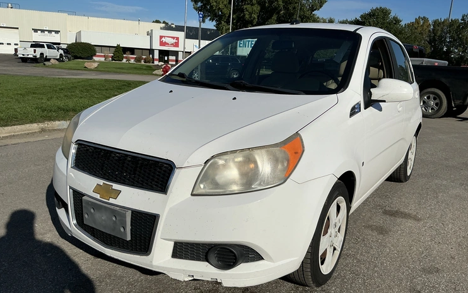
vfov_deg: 41.8
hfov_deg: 62.9
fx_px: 383
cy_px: 158
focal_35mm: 30
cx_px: 234
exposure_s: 1/6536
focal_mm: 3
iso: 25
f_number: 1.8
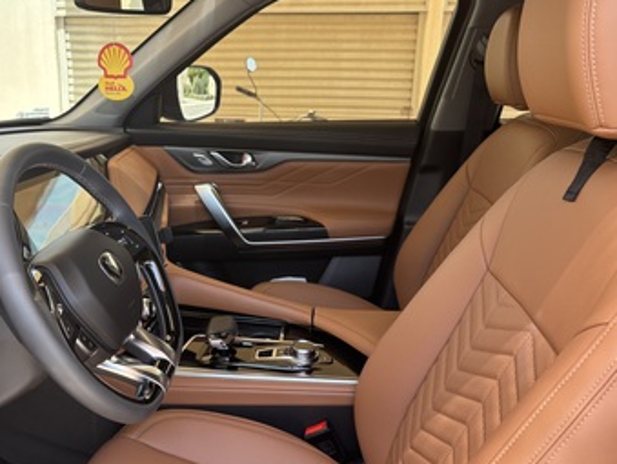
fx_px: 625
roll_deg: -0.3
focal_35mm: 35
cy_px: 257
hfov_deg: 51.9
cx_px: 221
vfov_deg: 40.7
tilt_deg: -16.8
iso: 50
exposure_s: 1/172
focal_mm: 5.96
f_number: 1.6
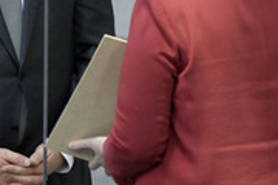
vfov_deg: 1.3
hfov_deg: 2.0
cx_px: 44
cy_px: 5
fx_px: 8123
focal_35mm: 1052
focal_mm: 420
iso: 10000
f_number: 5.6
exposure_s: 1/320
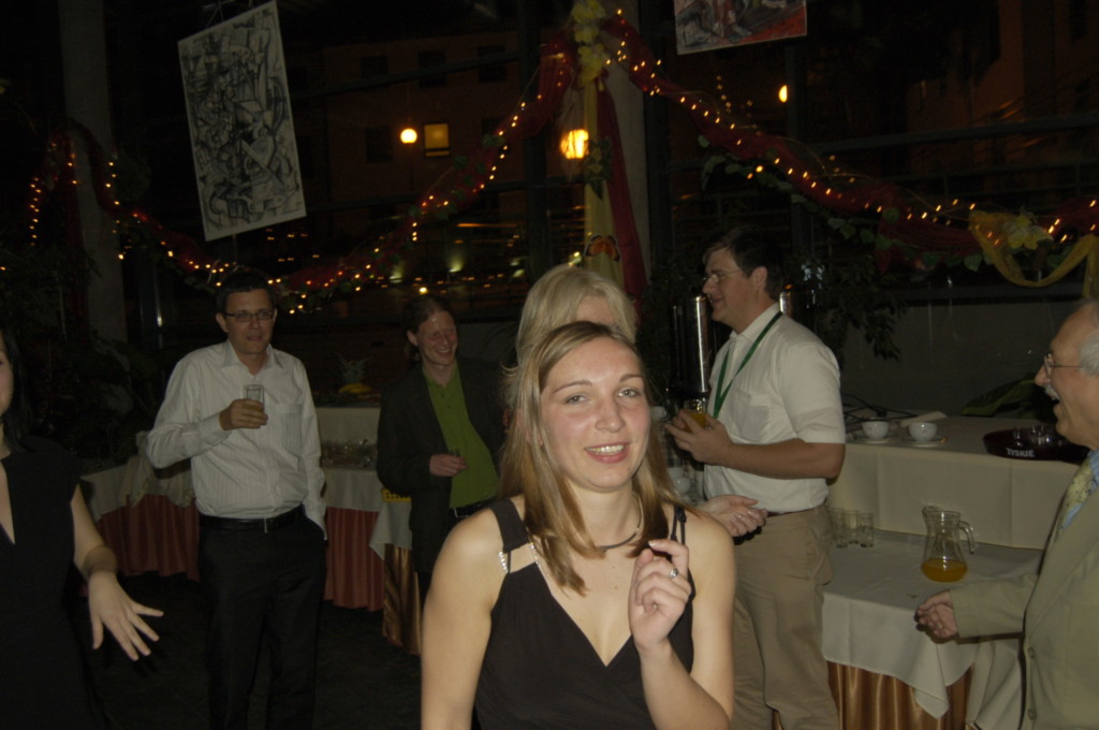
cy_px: 365
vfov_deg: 39.9
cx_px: 550
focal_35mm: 33
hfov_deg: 57.3
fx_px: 1006
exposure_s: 1/60
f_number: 3.8
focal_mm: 22
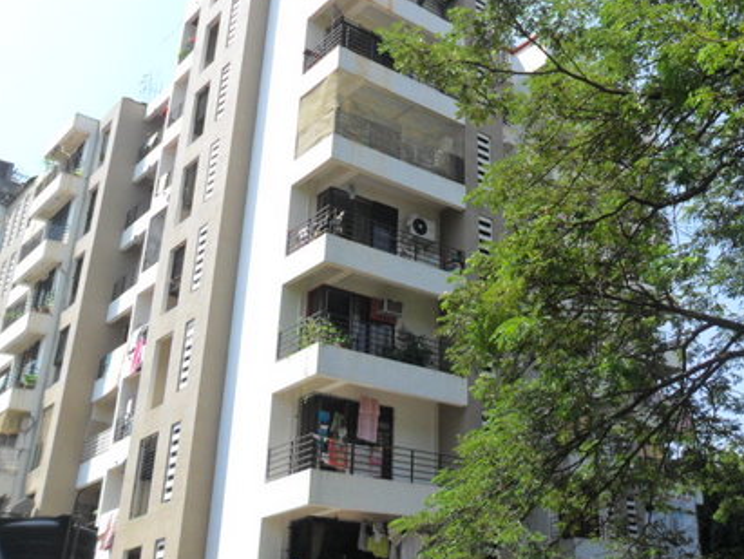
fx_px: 903
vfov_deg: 34.1
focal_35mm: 42
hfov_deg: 43.5
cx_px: 547
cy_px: 190
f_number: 3.5
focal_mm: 4.9
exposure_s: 1/750
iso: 100
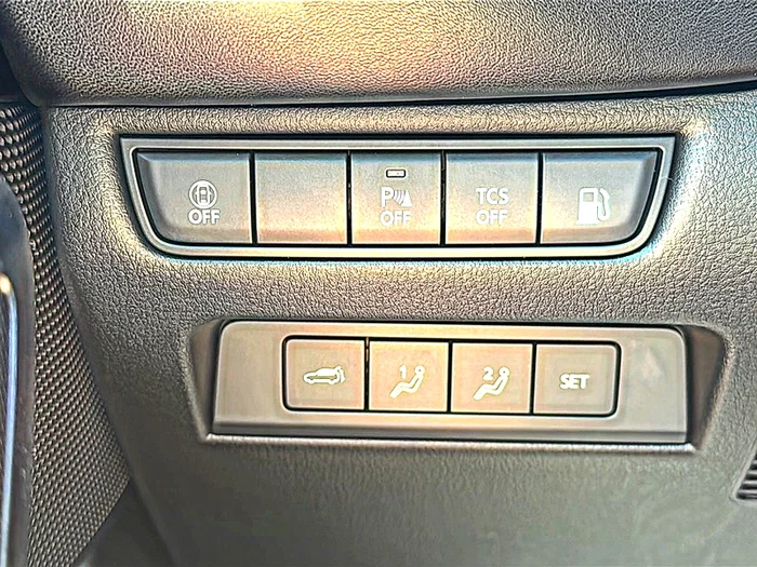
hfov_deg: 44.8
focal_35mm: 42
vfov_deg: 34.3
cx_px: 378
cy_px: 284
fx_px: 918
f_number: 1.78
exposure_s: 1/40
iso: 80
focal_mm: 6.86
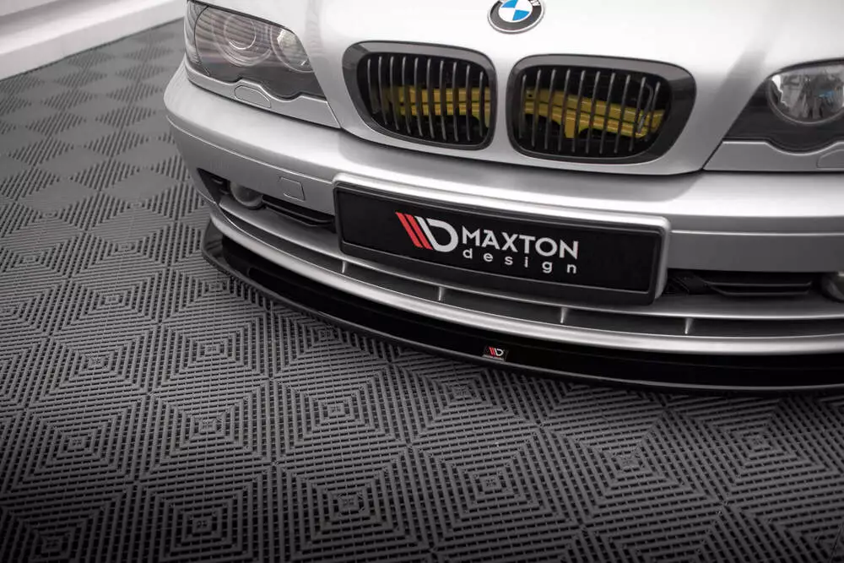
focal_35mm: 36
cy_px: 290
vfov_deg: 36.7
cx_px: 408
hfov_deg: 52.9
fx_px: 849
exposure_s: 1/200
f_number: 2.2
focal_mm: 35
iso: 800
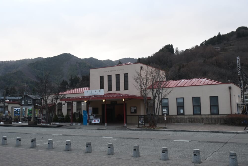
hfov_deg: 53.1
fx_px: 248
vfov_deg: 36.9
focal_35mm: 36
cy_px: 83
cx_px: 124
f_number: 5
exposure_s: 1/100
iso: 320
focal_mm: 24
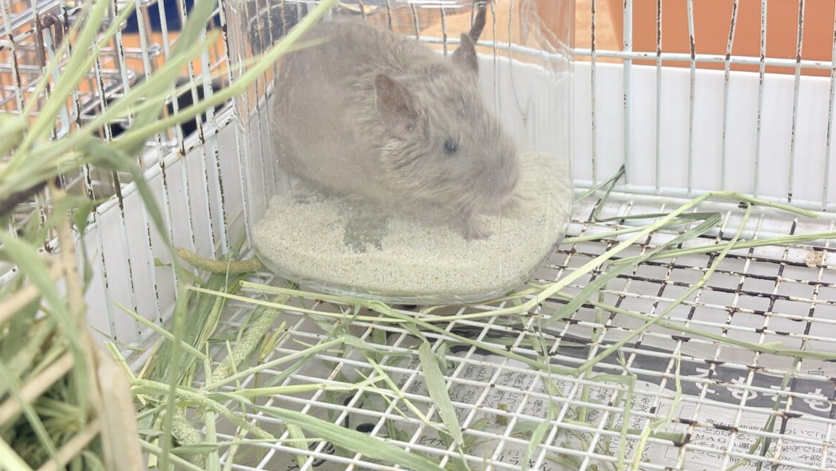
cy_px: 150
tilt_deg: -22.6
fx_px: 1308
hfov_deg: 35.4
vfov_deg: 20.3
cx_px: 409
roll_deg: +6.0
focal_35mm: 59
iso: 32
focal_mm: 5.96
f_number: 1.6
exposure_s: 1/50
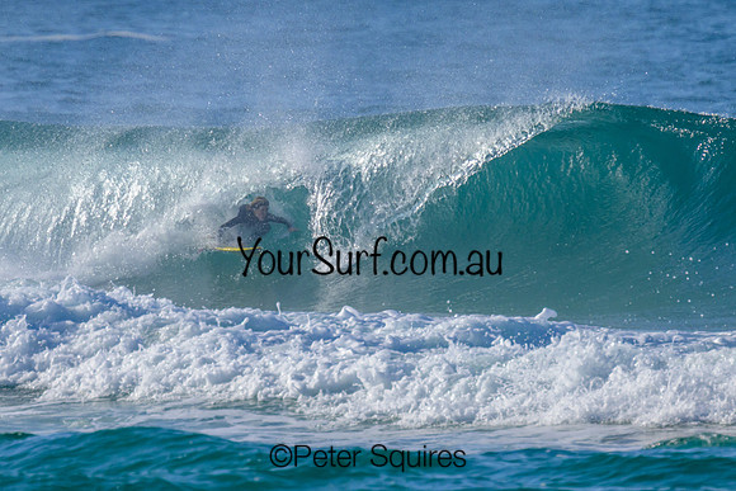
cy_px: 161
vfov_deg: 1.3
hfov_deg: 1.9
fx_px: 22407
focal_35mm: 1096
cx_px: 319
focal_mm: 800
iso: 720
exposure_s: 1/2000
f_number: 11
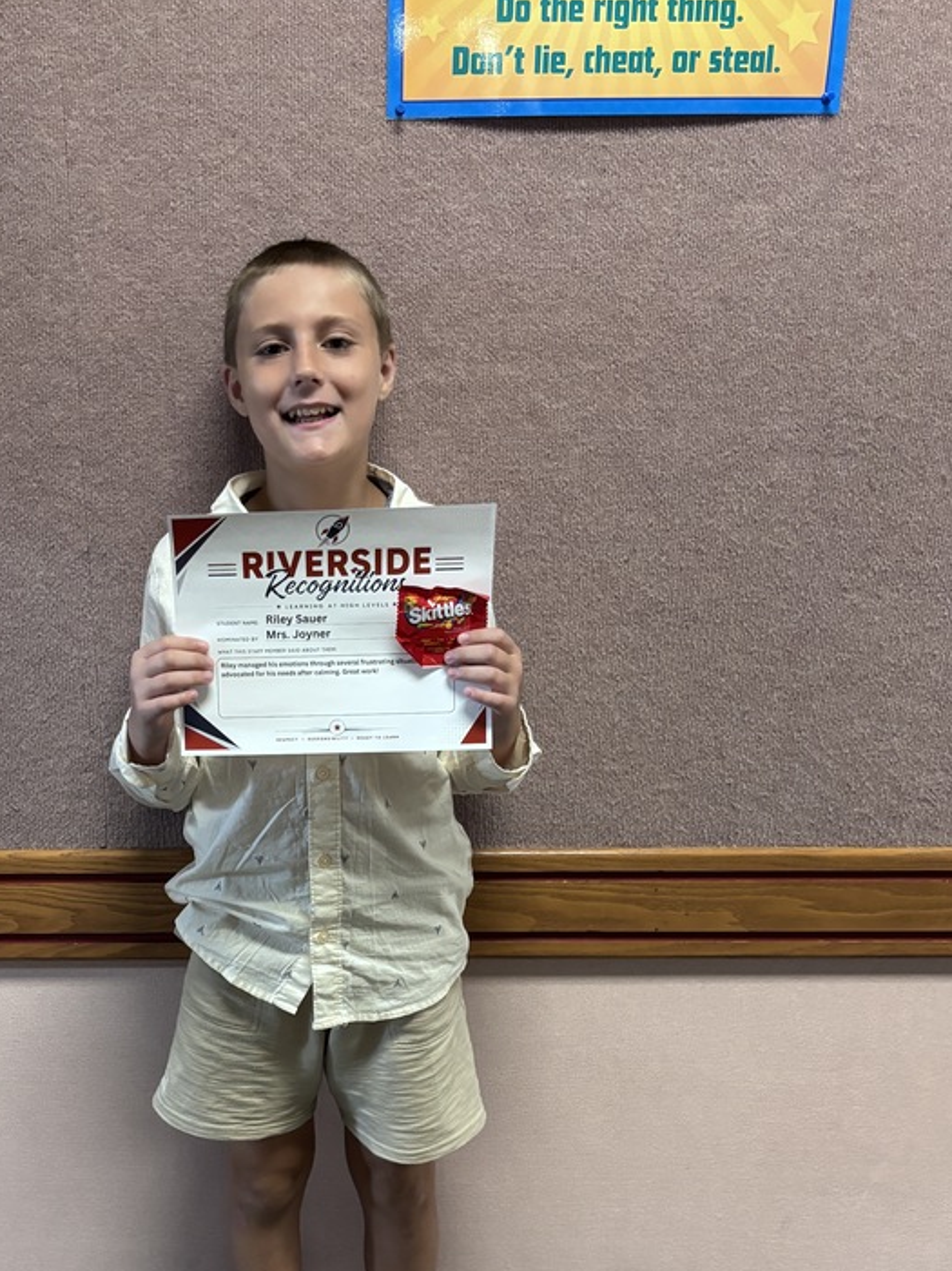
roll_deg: -0.8
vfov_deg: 48.2
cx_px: 325
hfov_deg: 37.3
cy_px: 849
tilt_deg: -21.0
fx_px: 1395
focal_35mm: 38
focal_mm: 5.96
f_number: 1.6
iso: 400
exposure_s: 1/60
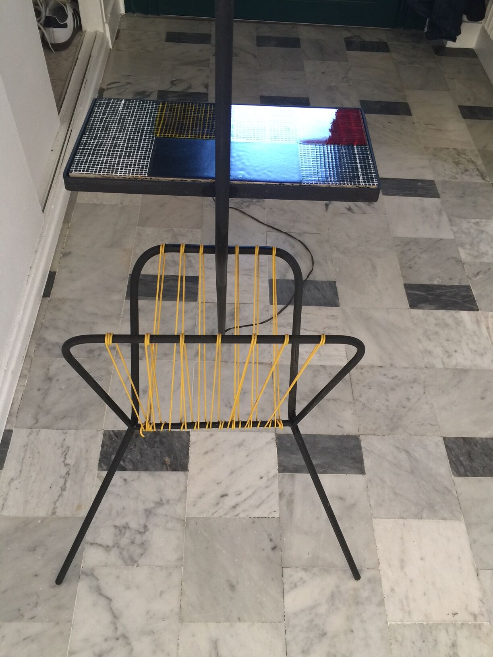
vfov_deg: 61.7
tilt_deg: -50.6
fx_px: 551
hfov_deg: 48.2
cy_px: 328
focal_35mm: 29
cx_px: 246
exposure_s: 1/17
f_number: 2.2
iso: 50
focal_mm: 4.15
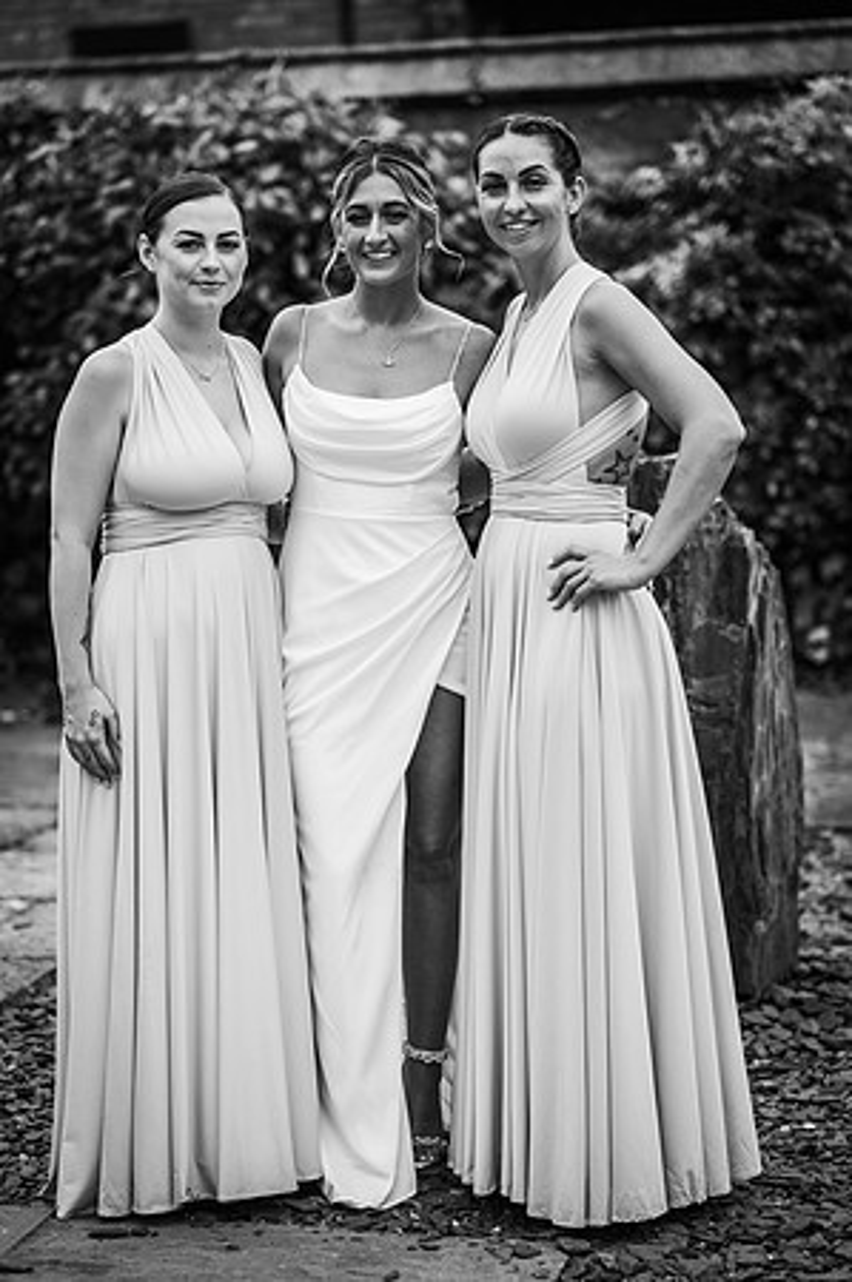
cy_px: 641
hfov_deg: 16.0
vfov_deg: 23.9
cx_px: 426
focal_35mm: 85
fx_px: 3024
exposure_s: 1/1600
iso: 100
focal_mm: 85
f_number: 2.2
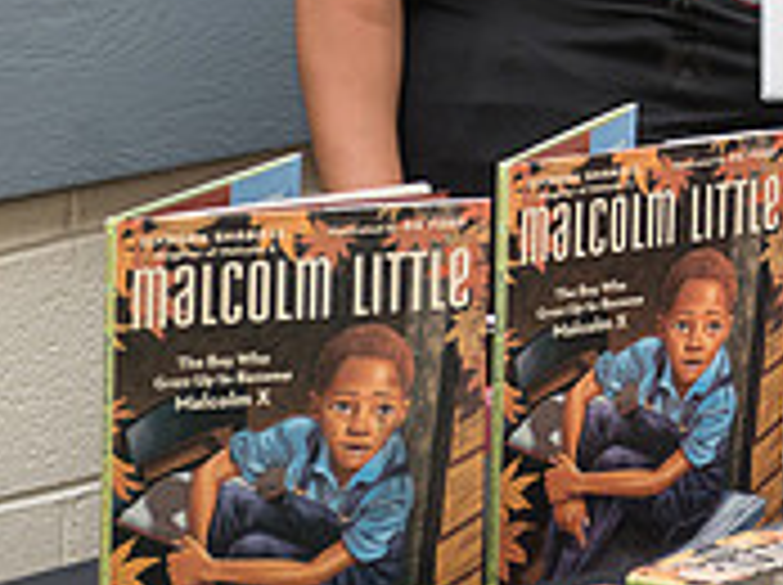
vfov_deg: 7.4
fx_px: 4495
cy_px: -209
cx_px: 1264
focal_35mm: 199
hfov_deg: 9.6
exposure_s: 1/400
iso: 640
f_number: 4
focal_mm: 62
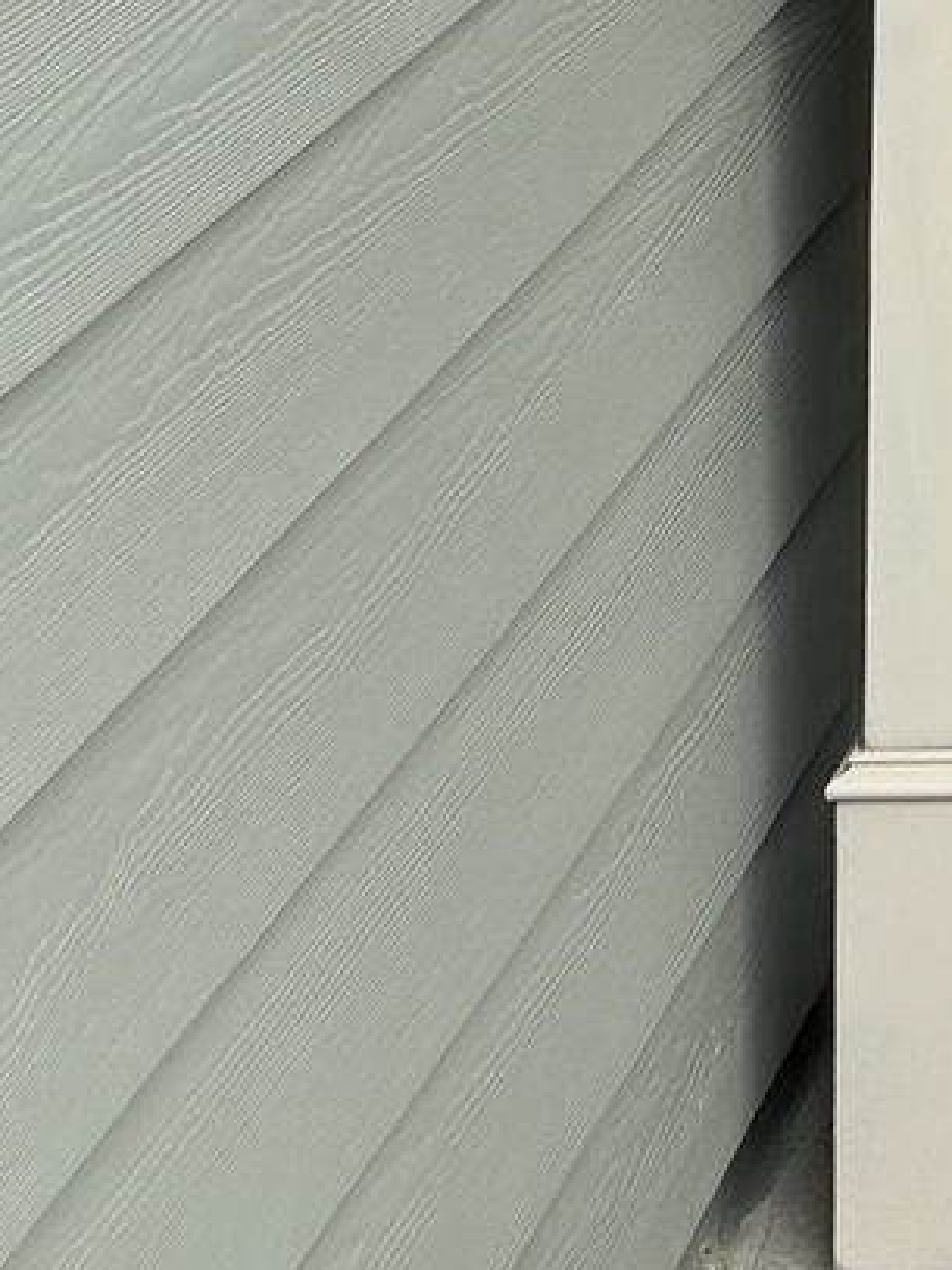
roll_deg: -0.5
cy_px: -1648
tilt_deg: +4.9
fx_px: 4990
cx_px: 1985
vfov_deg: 12.0
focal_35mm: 136
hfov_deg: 10.0
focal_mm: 6.76
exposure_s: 1/2299
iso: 100
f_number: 1.78
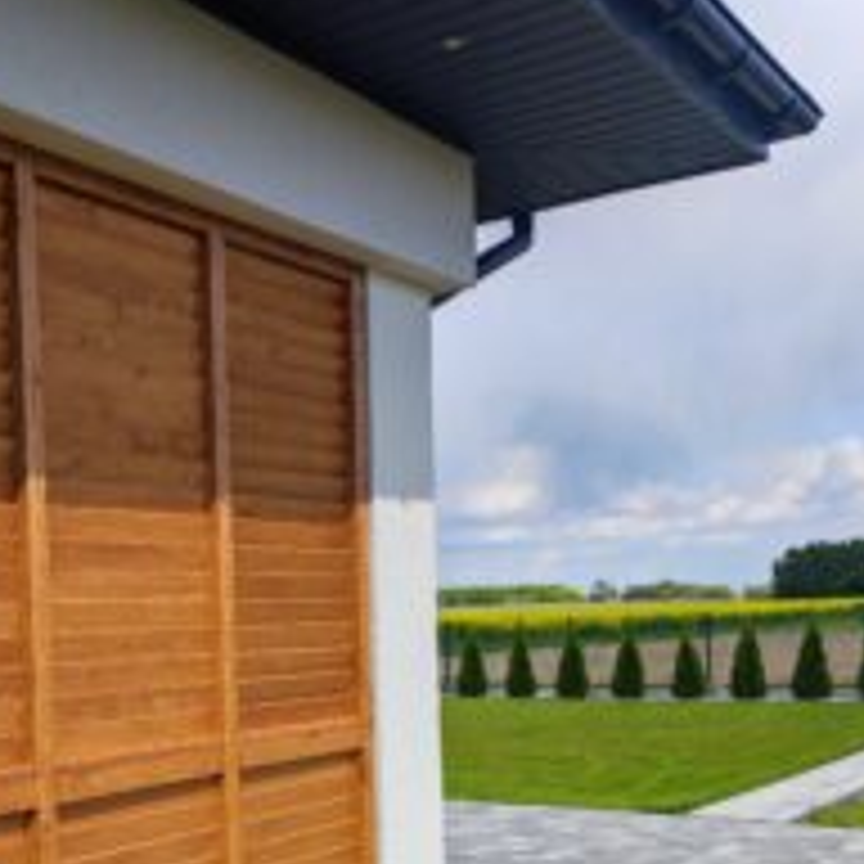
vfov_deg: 36.0
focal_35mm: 46
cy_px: 648
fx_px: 1299
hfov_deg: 36.2
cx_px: 250
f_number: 1.79
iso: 50
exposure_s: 1/442
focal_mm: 4.7
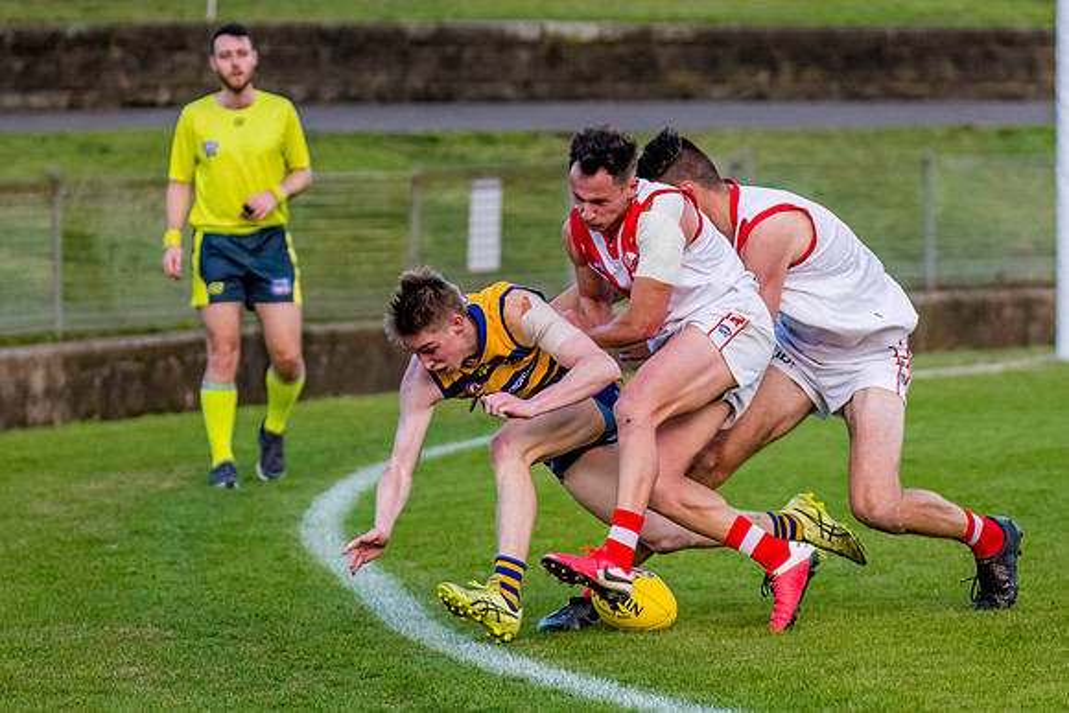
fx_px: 8921
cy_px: 370
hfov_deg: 6.9
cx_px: 768
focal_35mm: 300
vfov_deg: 4.6
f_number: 4
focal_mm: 170
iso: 1250
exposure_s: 1/1600
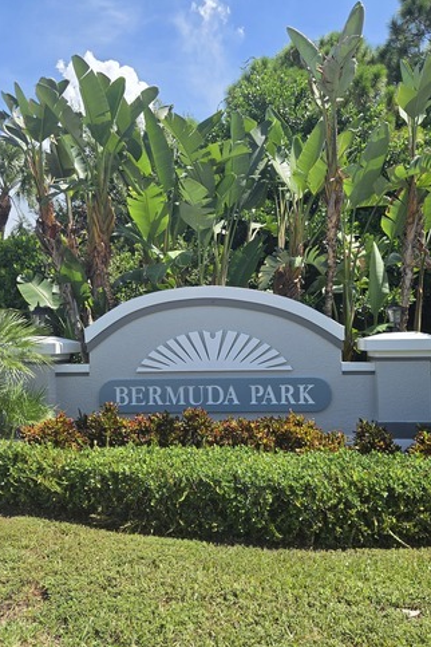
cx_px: 236
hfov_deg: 39.9
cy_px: 327
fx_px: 593
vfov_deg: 57.2
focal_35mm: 33
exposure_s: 1/2737
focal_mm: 5.4
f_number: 1.8
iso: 80
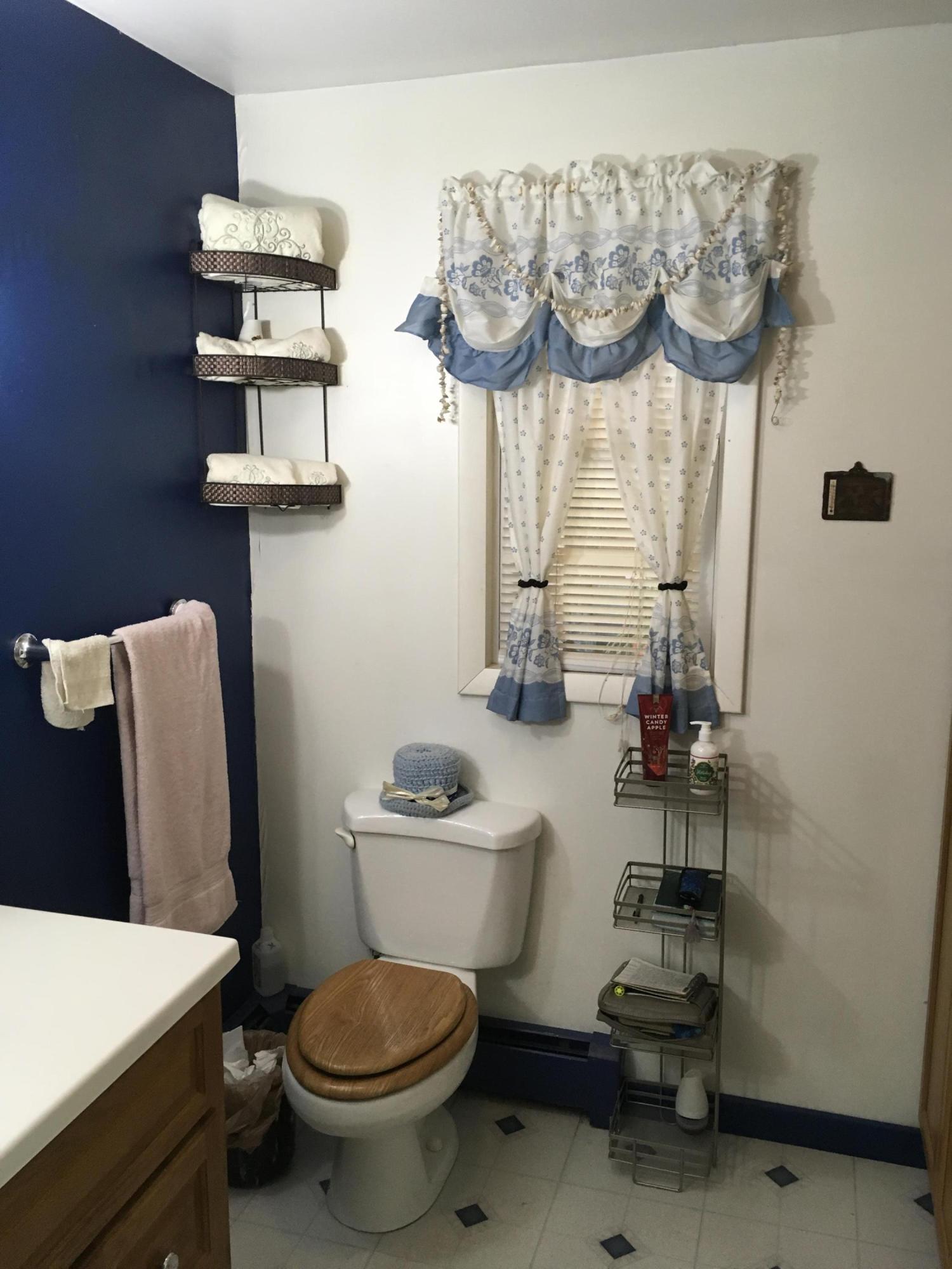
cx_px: 476
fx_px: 1063
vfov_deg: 61.7
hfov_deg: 48.2
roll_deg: -0.3
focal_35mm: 29
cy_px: 634
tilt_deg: -11.2
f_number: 2.2
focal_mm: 4.15
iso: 100
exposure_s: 1/30
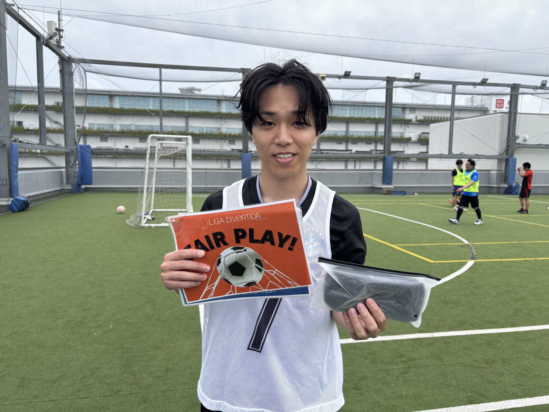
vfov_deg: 53.1
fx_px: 412
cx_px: 274
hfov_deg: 67.3
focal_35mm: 26
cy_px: 206
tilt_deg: -6.3
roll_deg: -0.5
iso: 50
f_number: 1.6
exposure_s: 1/1058
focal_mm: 5.96
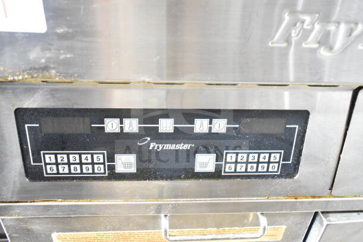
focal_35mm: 30
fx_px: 303
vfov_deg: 43.6
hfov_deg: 61.9
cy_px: 121
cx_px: 182
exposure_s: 1/30
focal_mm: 20
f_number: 3.5
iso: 10000
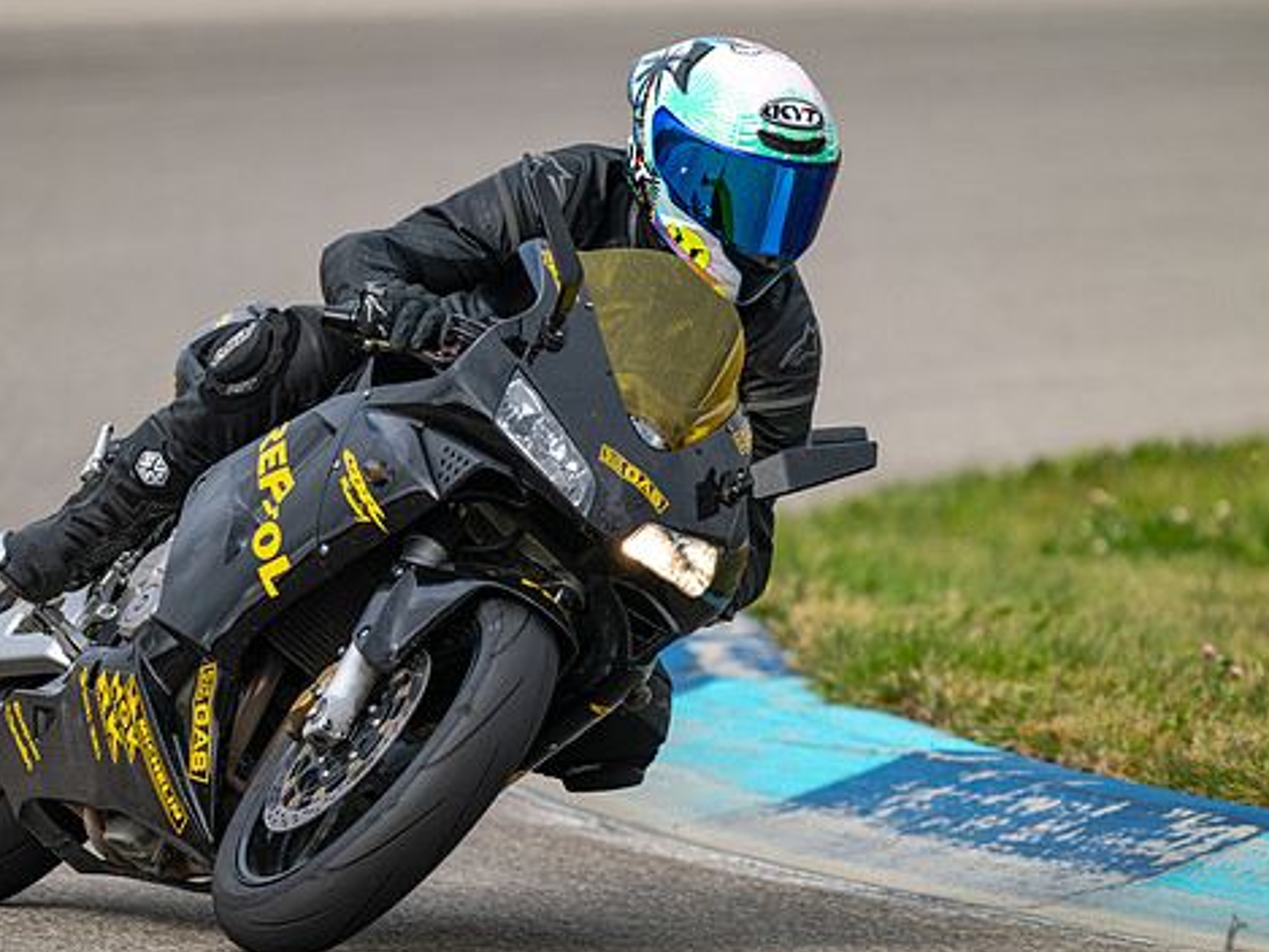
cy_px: 507
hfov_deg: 2.8
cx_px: 503
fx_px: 26181
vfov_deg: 2.1
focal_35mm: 714
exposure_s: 1/1250
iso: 500
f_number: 6.3
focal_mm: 600
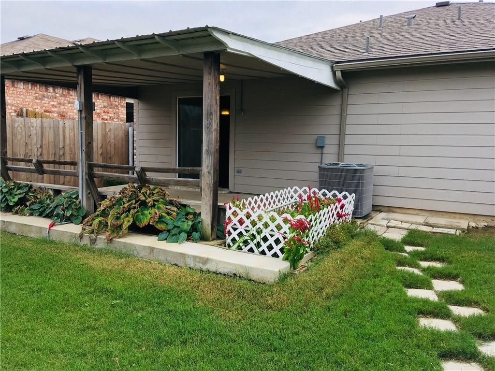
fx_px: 415
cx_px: 248
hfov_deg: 61.7
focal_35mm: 29
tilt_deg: -6.3
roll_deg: -1.1
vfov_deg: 48.2
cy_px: 186
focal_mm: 4.15
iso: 25
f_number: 2.2
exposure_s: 1/668
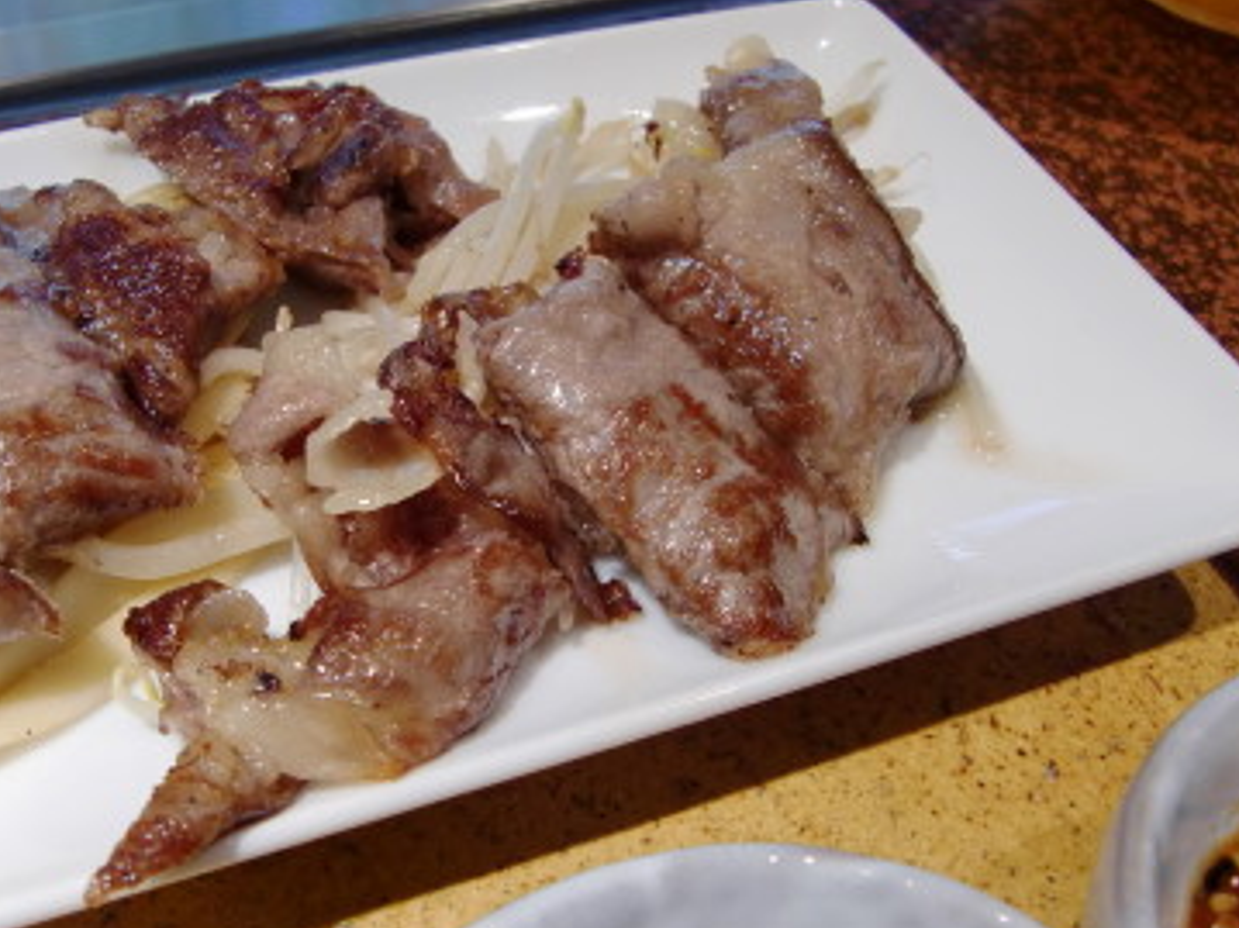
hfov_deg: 47.1
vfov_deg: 36.7
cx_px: 414
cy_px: 547
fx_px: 1395
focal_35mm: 39
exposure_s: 1/60
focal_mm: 4.9
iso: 125
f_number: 2.6
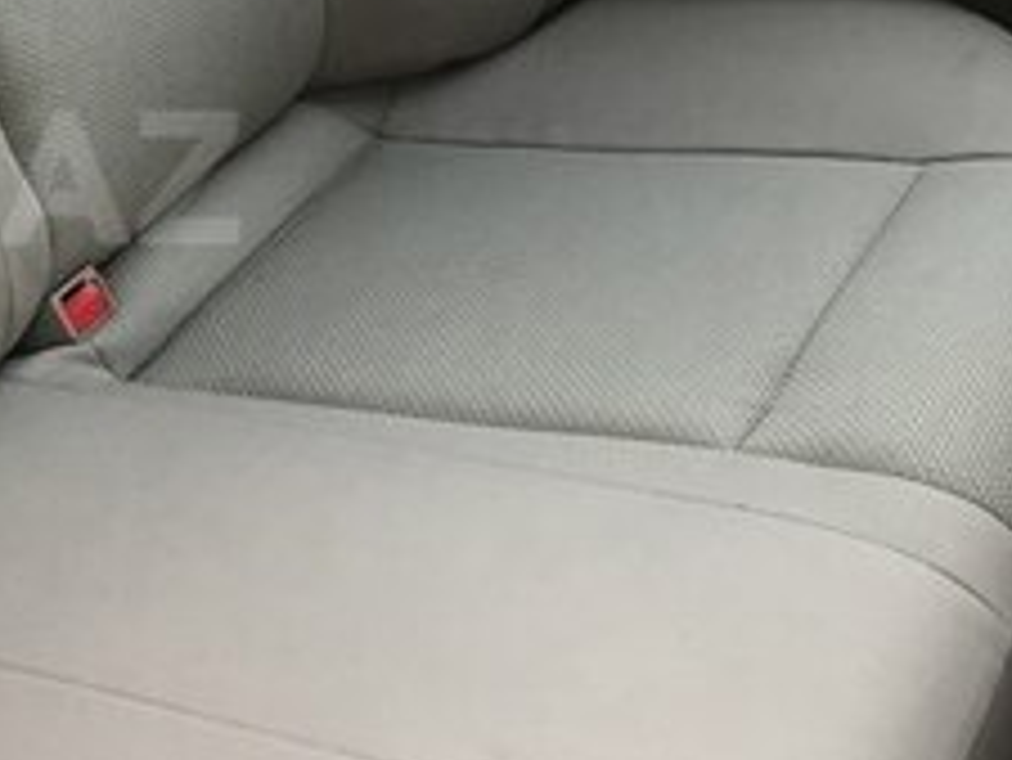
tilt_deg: -33.4
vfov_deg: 17.3
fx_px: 2486
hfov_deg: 21.3
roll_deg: -2.6
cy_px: 178
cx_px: -220
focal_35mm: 85
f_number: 2.2
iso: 40
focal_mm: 4.15
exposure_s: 1/33
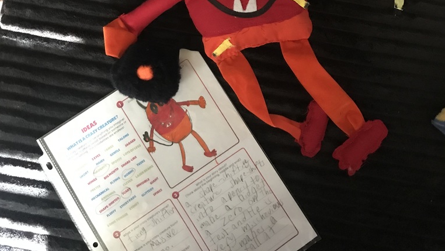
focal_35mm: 41
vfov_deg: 27.5
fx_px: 484
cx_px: 224
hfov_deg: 49.4
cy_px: 5
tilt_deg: -80.4
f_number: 1.8
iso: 100
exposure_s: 1/5
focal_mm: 3.99
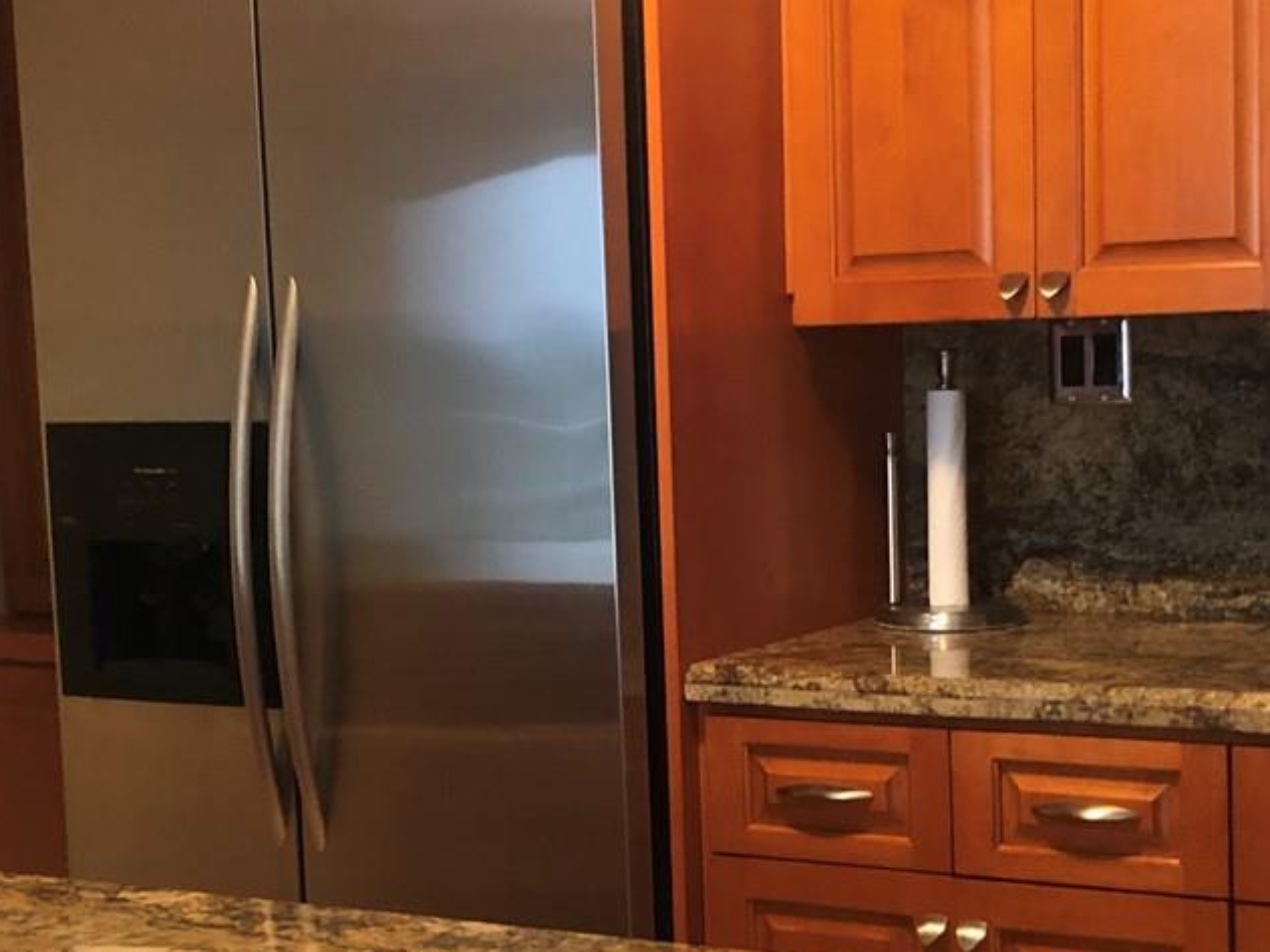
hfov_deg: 27.4
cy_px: 674
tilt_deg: -8.7
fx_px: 2604
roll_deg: +1.6
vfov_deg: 20.6
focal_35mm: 71
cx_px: 696
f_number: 1.8
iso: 100
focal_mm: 3.99
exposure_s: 1/15
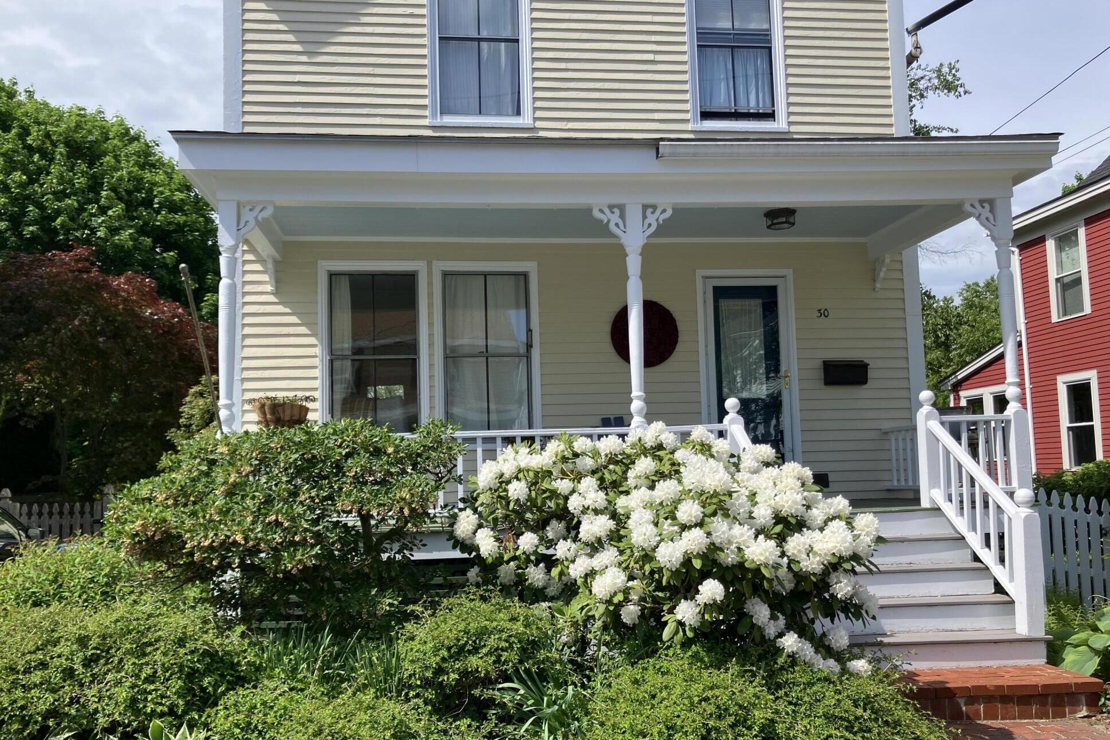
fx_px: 925
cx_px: 554
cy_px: 392
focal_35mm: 30
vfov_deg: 43.6
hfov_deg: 61.9
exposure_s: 1/1675
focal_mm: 3.99
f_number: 1.8
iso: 32
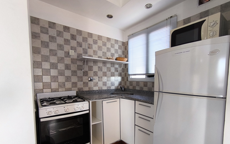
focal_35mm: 18
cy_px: 88
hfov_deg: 91.0
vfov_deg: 64.2
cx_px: 121
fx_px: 113
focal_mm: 1.65
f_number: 2.2
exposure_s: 1/50
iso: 100
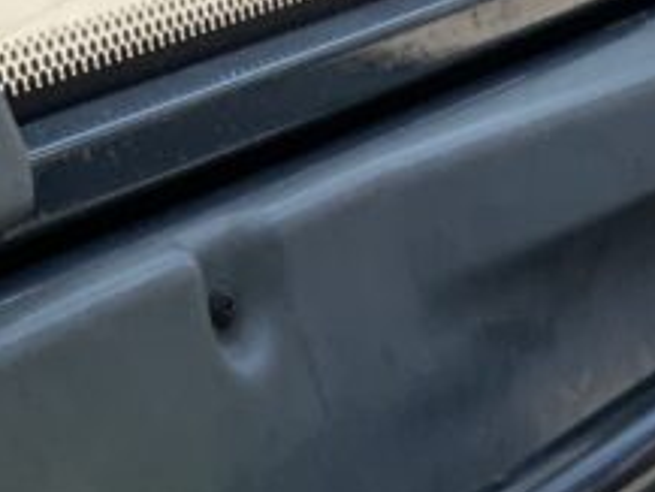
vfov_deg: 9.9
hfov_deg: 14.0
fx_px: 2594
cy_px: 1041
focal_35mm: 137
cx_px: 767
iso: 16
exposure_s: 1/253
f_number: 1.8
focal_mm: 3
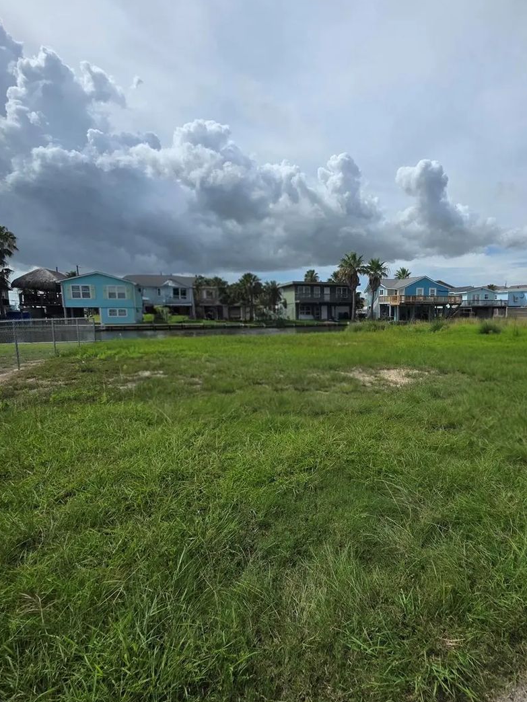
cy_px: 360
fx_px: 345
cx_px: 340
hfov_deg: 73.0
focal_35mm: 17
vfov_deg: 91.0
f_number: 1.9
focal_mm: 2.2
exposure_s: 1/5000
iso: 40
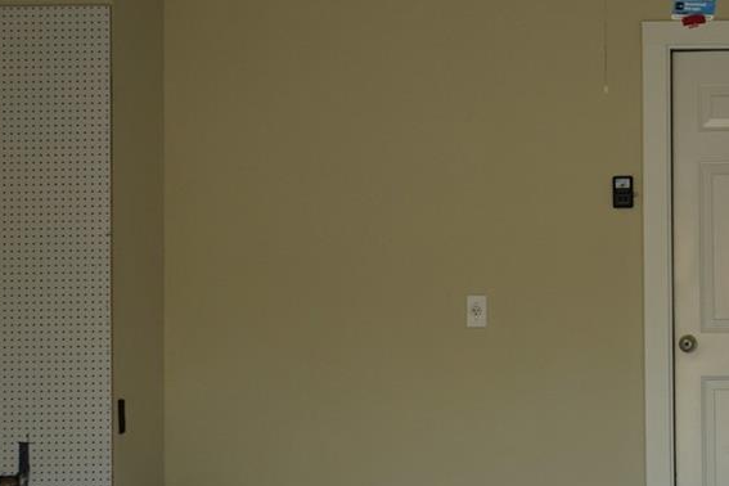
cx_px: 845
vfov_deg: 12.2
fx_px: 2268
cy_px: 238
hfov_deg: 17.5
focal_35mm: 112
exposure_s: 1/60
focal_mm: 31
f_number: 5.6
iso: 100
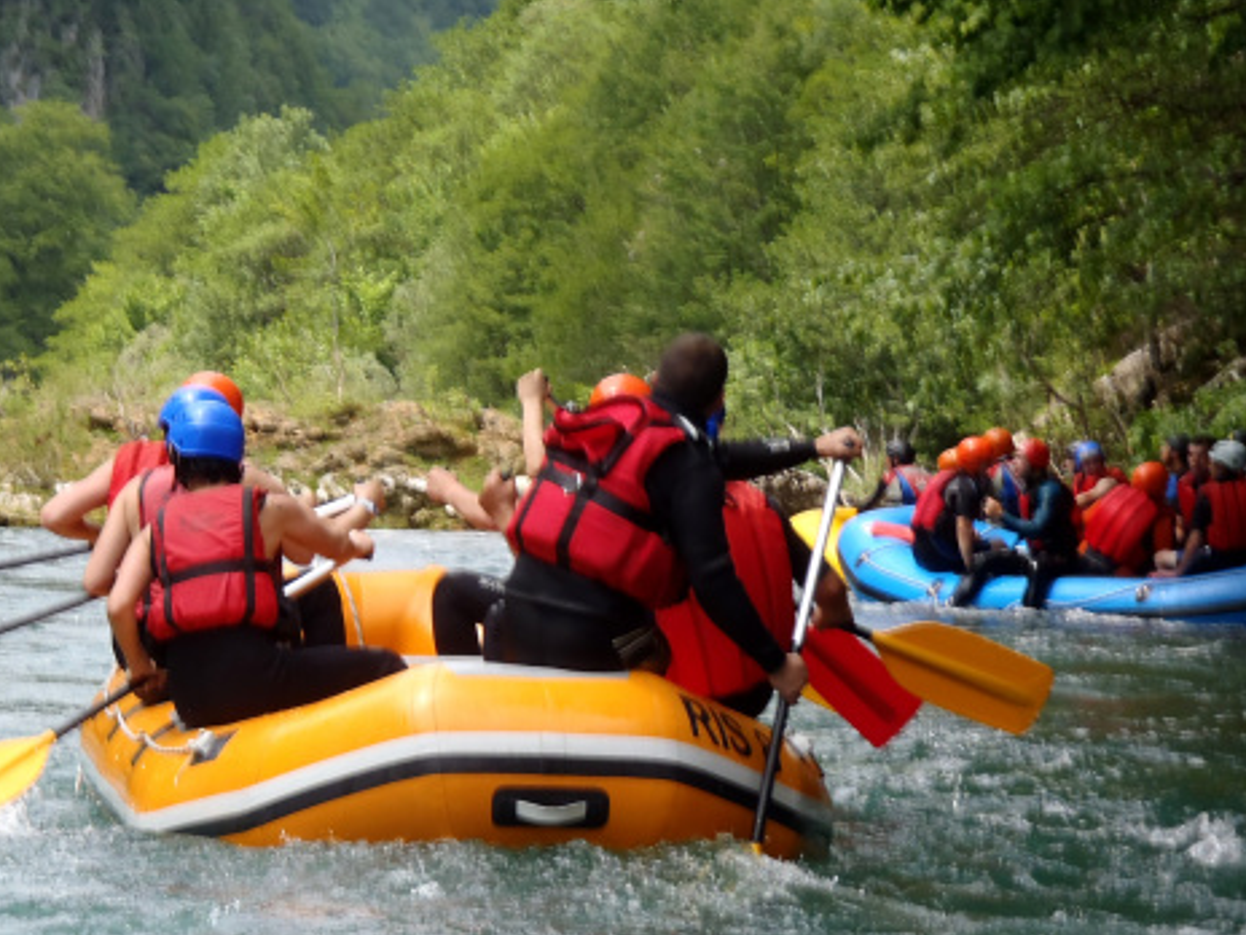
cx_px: 360
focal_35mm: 132
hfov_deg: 14.9
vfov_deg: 11.2
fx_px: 4751
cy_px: 465
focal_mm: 16.1
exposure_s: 1/160
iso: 80
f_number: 4.6
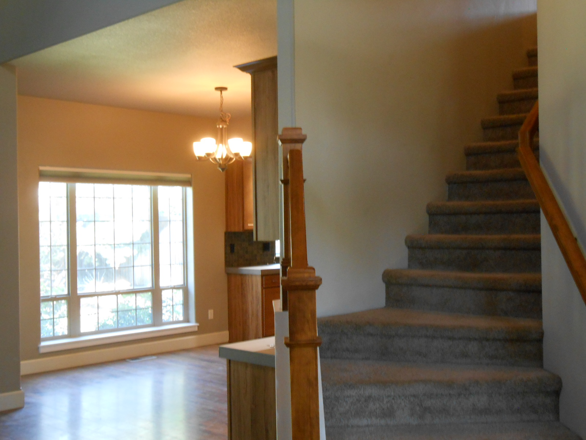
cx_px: 293
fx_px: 745
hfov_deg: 42.9
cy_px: 220
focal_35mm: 44
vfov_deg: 32.9
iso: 400
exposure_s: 1/13
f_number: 4.5
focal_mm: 7.8
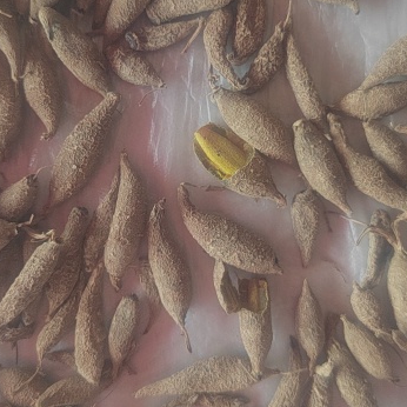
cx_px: 199
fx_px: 625
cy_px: 160
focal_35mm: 47
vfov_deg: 35.9
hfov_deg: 36.1
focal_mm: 5.52
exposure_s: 1/100
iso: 1088
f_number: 1.9
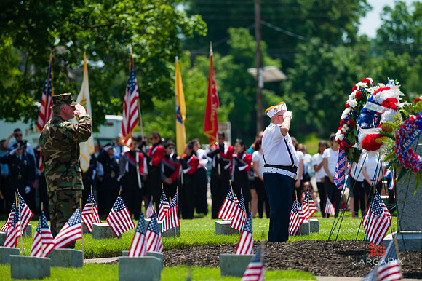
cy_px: 140
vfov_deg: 6.9
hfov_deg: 10.3
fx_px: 2343
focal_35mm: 200
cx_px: 211
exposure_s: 1/2500
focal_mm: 200
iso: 200
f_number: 3.2
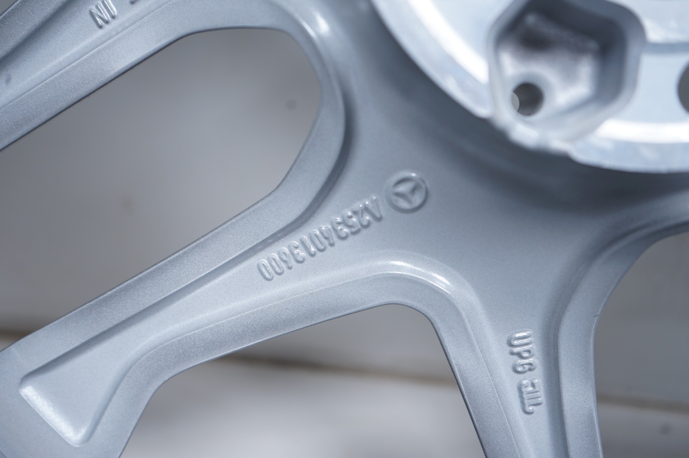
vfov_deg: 28.6
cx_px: 344
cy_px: 229
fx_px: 899
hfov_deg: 41.9
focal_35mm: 47
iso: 250
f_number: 5.6
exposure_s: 1/125
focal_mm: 47
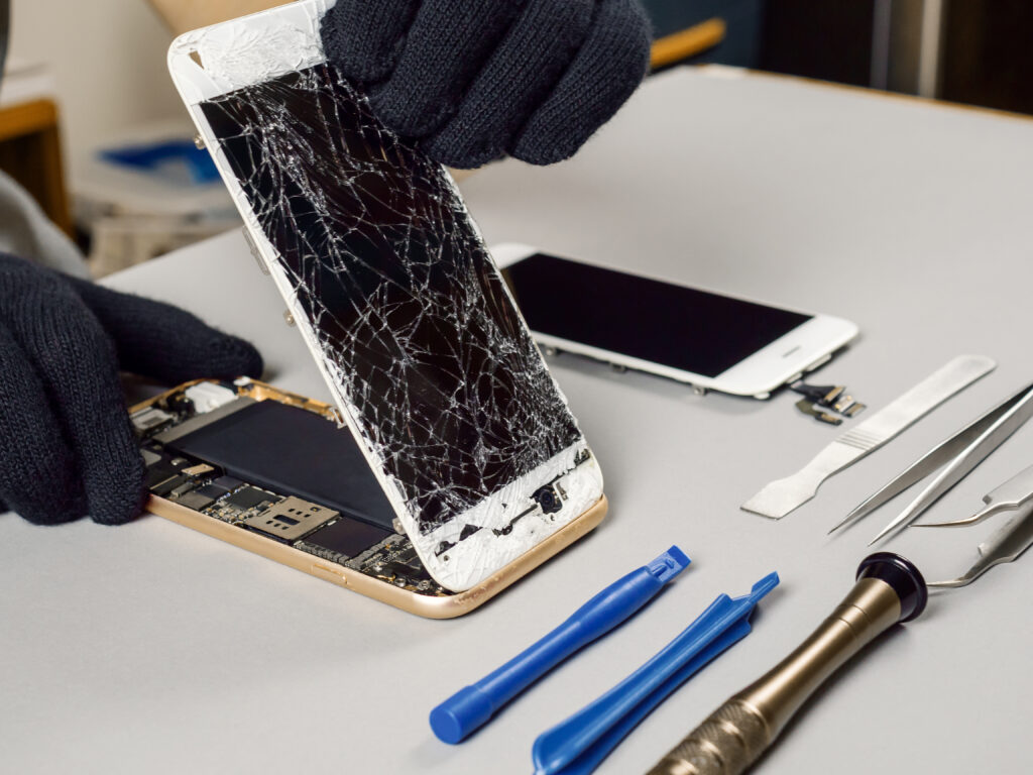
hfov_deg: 32.2
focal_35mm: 60
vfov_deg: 24.4
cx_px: 516
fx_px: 1791
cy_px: 388
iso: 400
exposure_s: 1/30
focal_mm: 30
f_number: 5.6
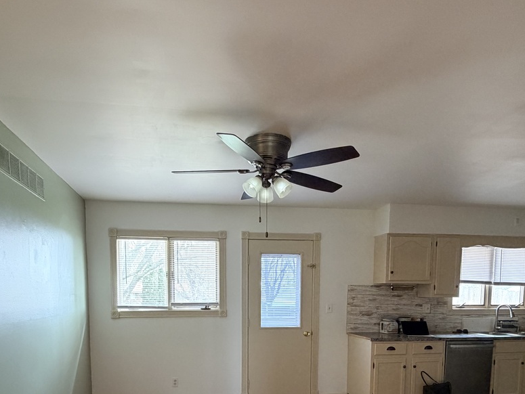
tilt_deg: -4.9
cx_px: 243
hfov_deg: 67.2
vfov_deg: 49.3
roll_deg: +0.0
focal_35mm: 26
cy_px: 327
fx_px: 395
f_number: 2.2
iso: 320
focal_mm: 2.22
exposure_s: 1/60
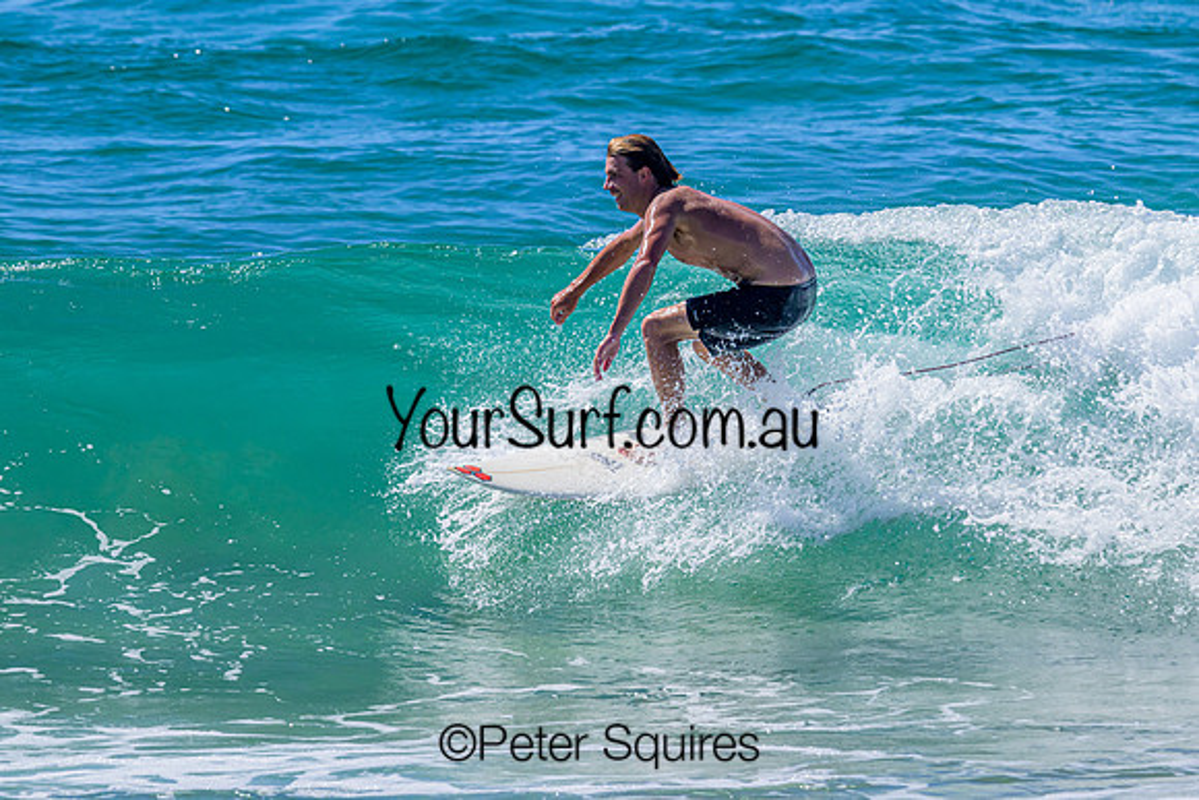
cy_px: 346
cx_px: 642
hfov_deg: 4.0
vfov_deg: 2.7
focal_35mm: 516
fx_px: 17179
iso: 1100
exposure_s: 1/2000
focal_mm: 430
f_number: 11
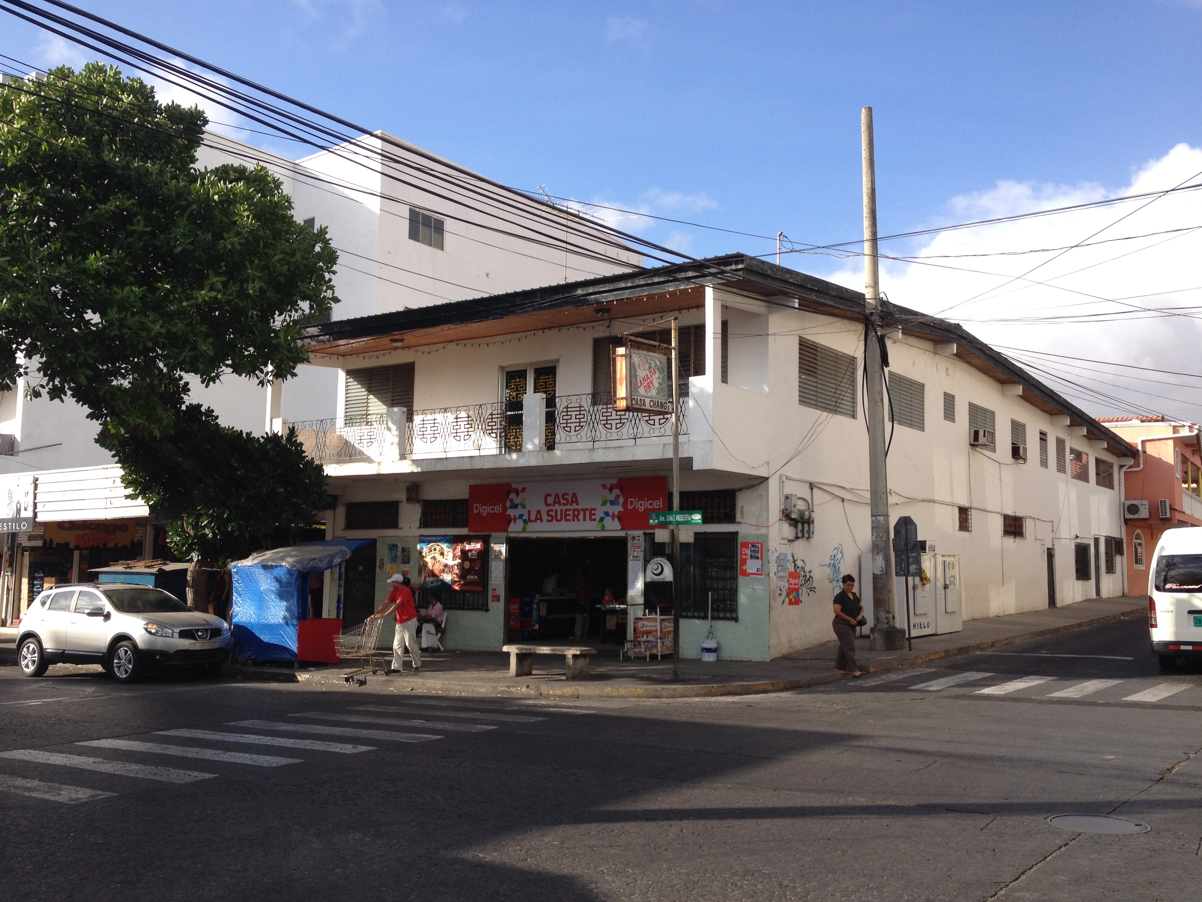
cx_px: 601
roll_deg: +0.0
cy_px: 451
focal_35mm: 35
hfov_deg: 52.6
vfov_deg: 40.7
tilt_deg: +3.3
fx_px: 1215
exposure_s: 1/1004
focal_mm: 4.28
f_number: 2.4
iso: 50
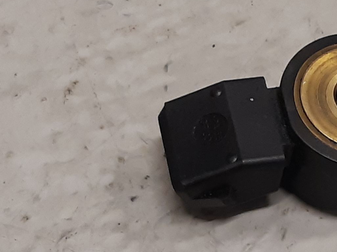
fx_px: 506
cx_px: 279
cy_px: 117
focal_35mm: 52
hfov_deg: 35.4
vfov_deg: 28.0
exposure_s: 1/50
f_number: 1.7
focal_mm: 3.93
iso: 100
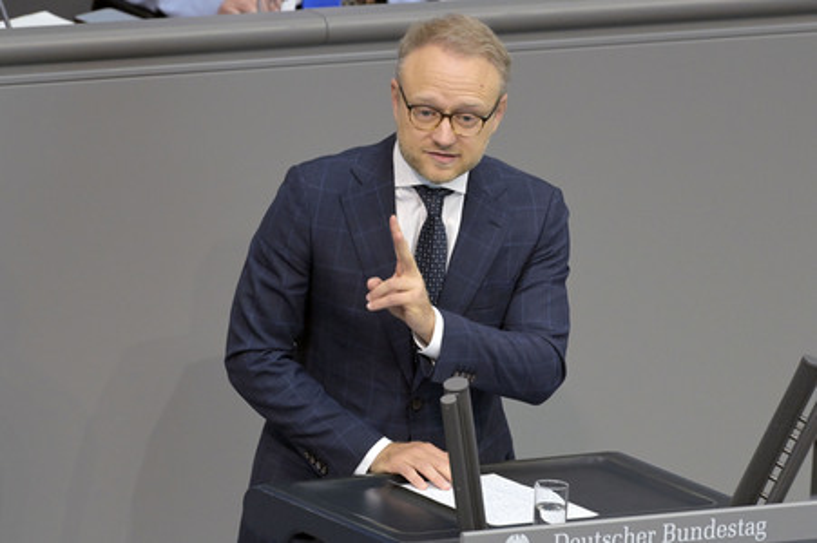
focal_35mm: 380
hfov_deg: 5.4
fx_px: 8617
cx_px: 408
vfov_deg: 3.6
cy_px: 272
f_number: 5.6
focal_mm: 380
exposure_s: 1/320
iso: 8000
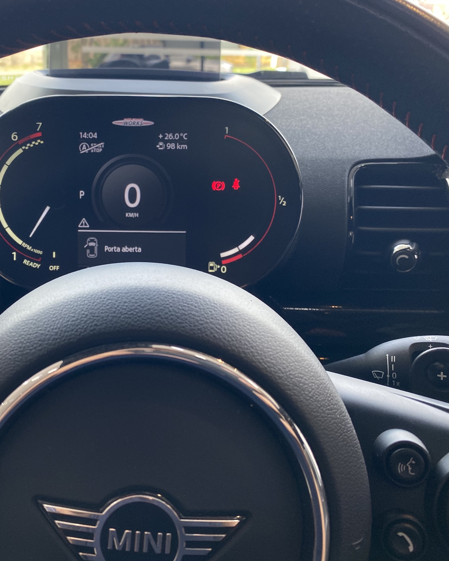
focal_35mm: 35
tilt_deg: -20.9
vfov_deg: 51.5
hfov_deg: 41.5
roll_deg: -1.3
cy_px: 279
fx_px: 581
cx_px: 137
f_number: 1.8
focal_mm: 4.25
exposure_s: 1/121
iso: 125
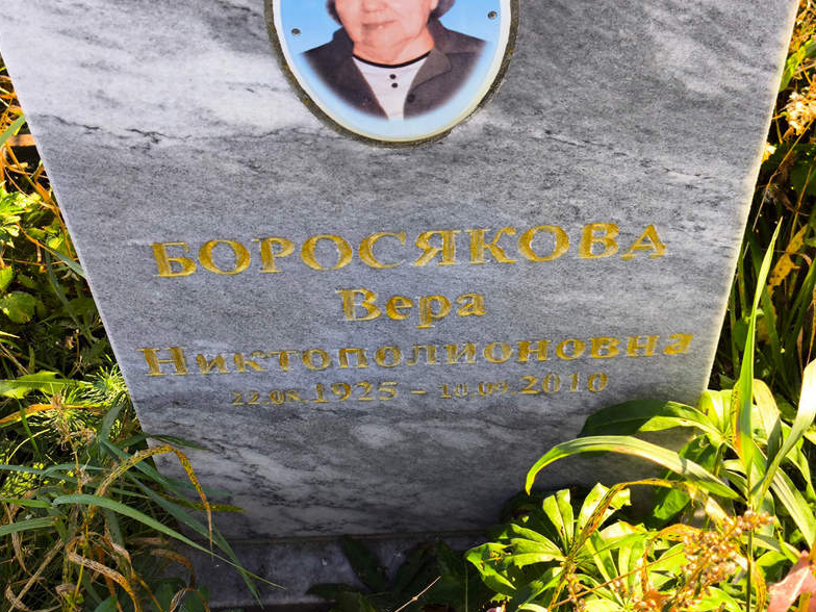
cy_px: 304
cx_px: 401
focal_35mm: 51
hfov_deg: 37.5
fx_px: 1202
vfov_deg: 28.6
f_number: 1.7
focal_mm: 4.71
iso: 50
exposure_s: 1/257
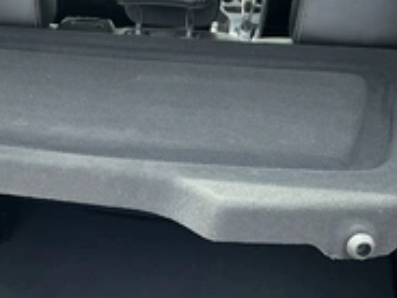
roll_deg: +2.9
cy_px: 242
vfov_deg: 23.6
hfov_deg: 31.3
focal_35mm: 61
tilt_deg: -31.0
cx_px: 114
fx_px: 700
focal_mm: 3
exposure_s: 1/215
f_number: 1.8
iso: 25
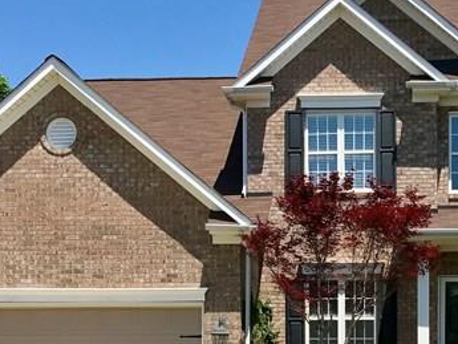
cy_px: 356
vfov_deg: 17.3
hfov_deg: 23.4
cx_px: 312
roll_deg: +0.5
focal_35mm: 83
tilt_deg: +2.2
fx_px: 1099
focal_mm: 3.99
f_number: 1.8
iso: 20
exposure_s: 1/1953
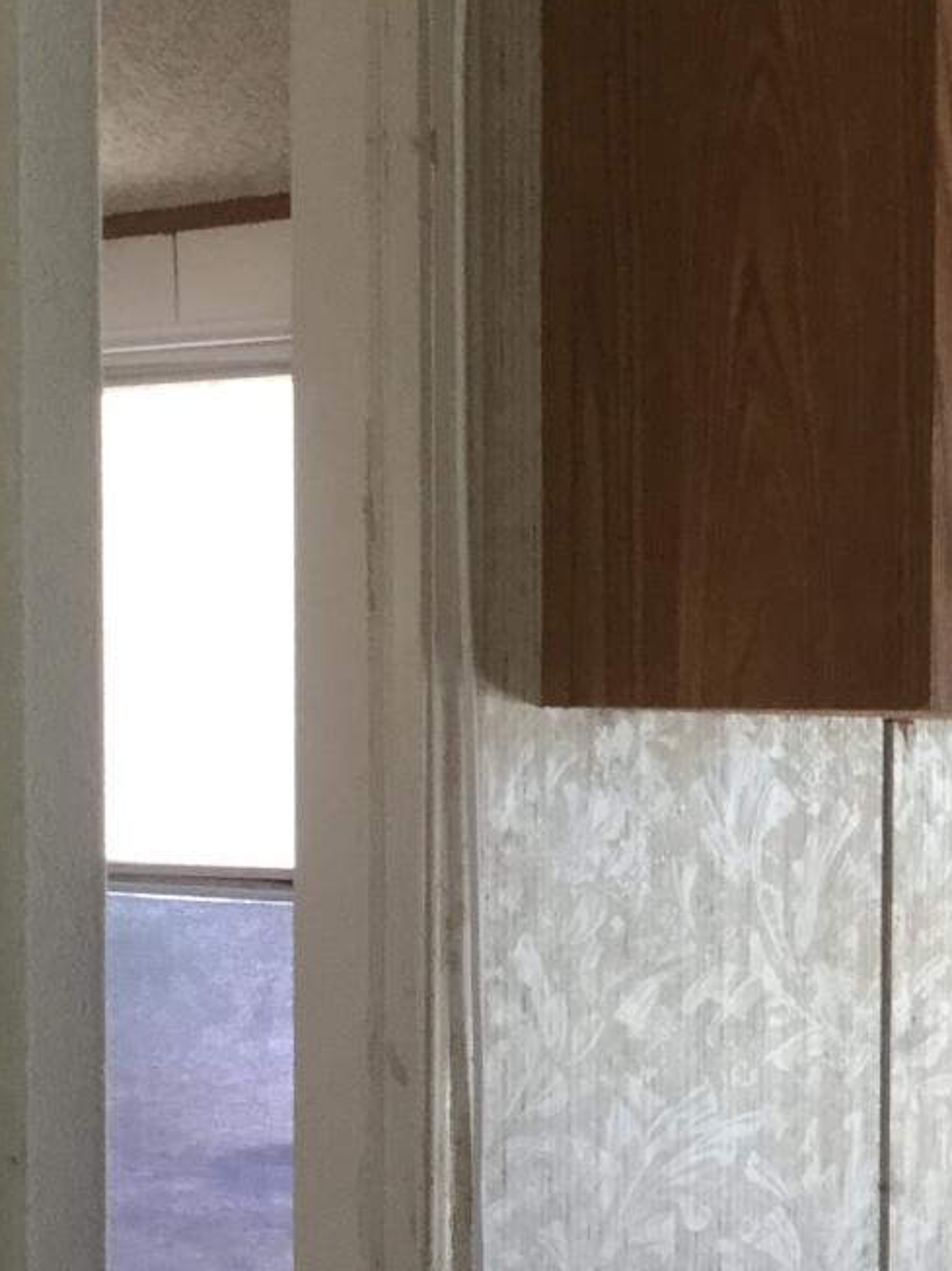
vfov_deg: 20.5
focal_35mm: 95
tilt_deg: -3.6
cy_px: 960
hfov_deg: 14.6
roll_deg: +0.8
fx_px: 3487
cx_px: 1376
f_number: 2.4
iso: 64
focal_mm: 3.3
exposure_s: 1/30
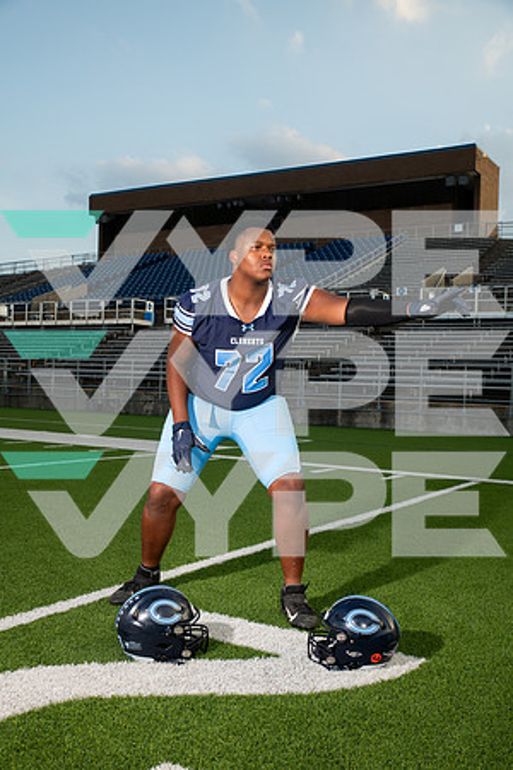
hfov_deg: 36.9
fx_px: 769
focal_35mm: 36
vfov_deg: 53.1
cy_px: 385
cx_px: 256
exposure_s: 1/320
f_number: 7.1
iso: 160
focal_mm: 36
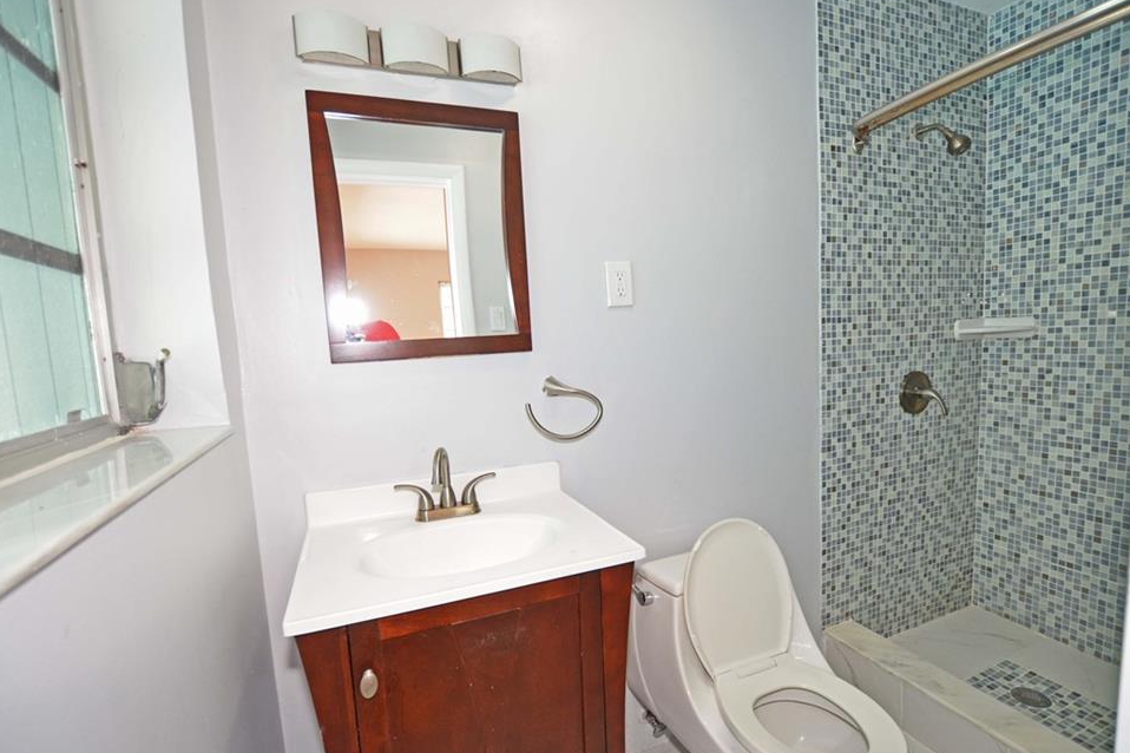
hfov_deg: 96.7
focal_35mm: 16
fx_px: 502
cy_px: 387
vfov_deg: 73.7
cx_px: 579
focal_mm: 10
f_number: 4
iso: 640
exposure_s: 1/60
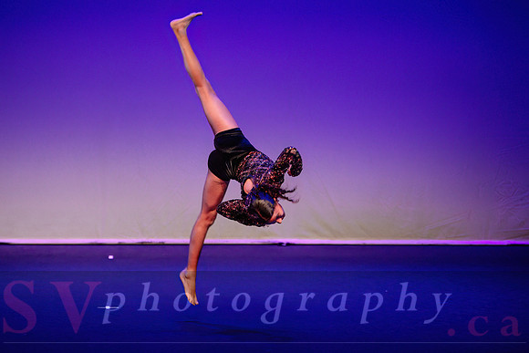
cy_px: 175
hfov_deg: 10.6
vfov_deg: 7.1
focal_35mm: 195
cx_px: 247
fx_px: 2860
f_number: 2.8
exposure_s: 1/400
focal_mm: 145
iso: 1600
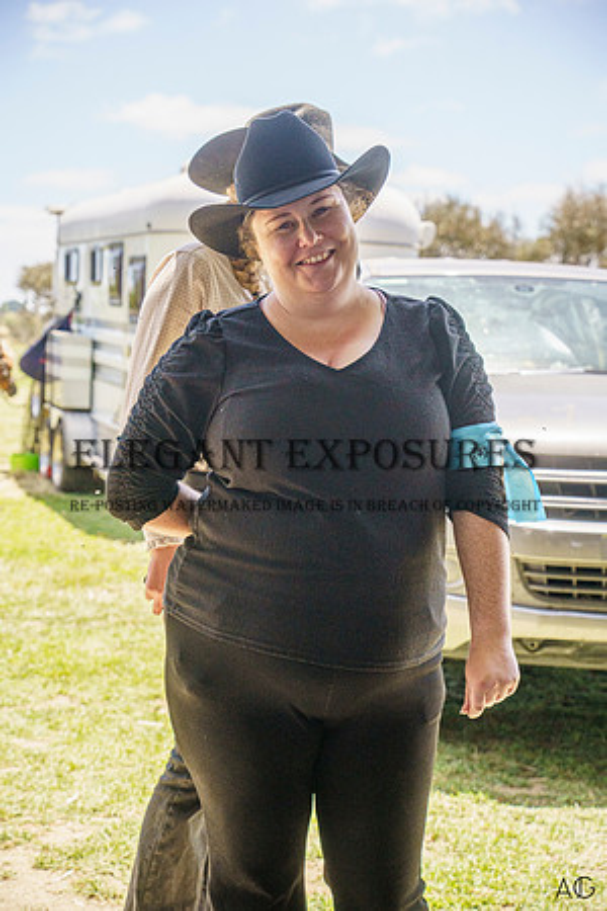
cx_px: 304
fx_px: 1619
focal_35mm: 64
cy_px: 456
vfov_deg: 31.4
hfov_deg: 21.2
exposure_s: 1/1600
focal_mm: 64
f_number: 5.6
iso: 800
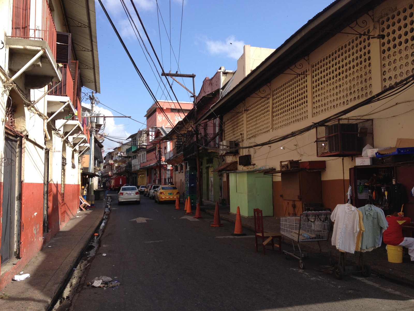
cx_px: 207
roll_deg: +0.8
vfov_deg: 40.7
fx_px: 419
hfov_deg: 52.6
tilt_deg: +0.9
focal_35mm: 35
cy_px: 156
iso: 50
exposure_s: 1/1126
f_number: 2.4
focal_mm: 4.28
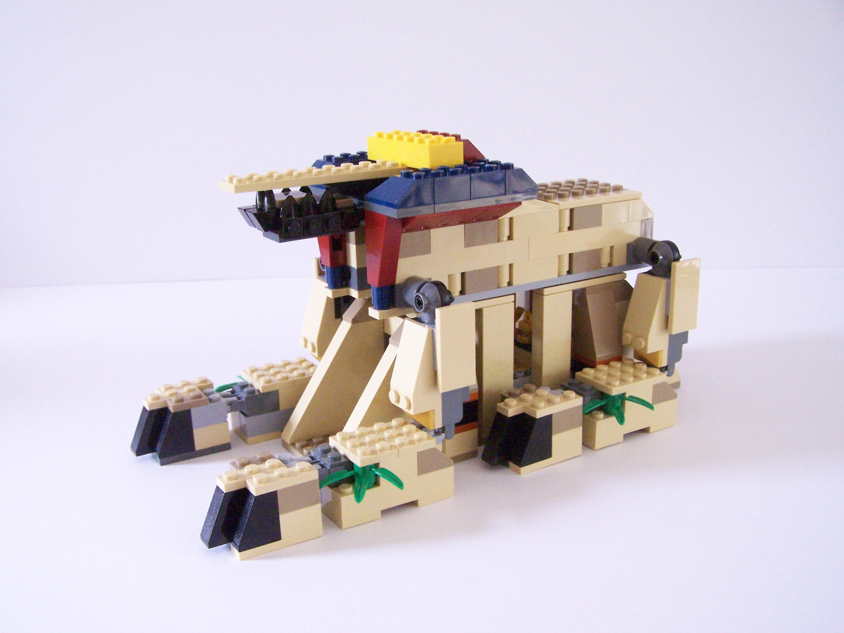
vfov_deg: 37.7
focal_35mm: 38
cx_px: 422
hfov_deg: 49.0
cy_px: 316
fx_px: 927
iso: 400
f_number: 4
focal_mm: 6.3
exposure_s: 1/15
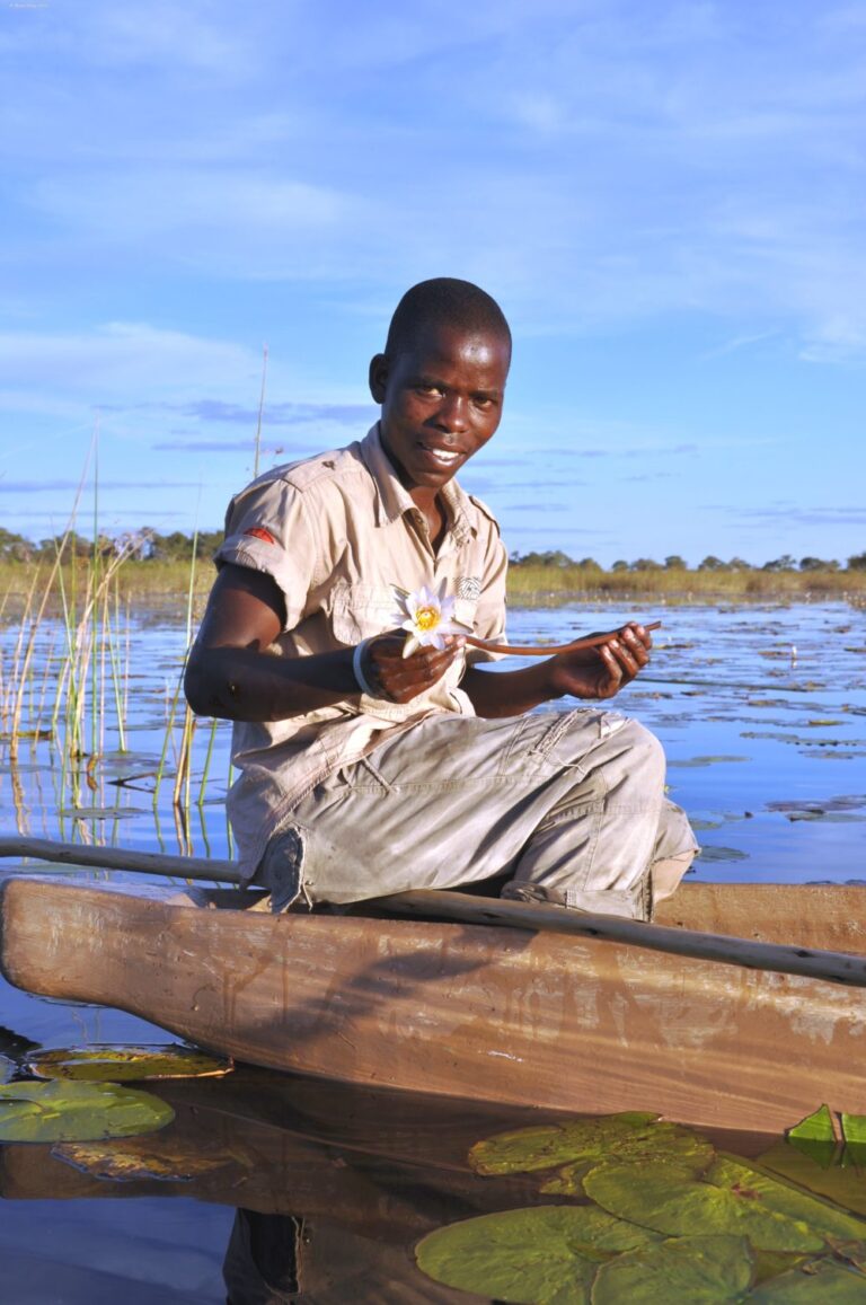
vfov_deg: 38.9
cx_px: 433
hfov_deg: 26.4
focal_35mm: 51
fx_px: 1846
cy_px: 652
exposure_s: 1/250
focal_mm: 34
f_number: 8
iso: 200
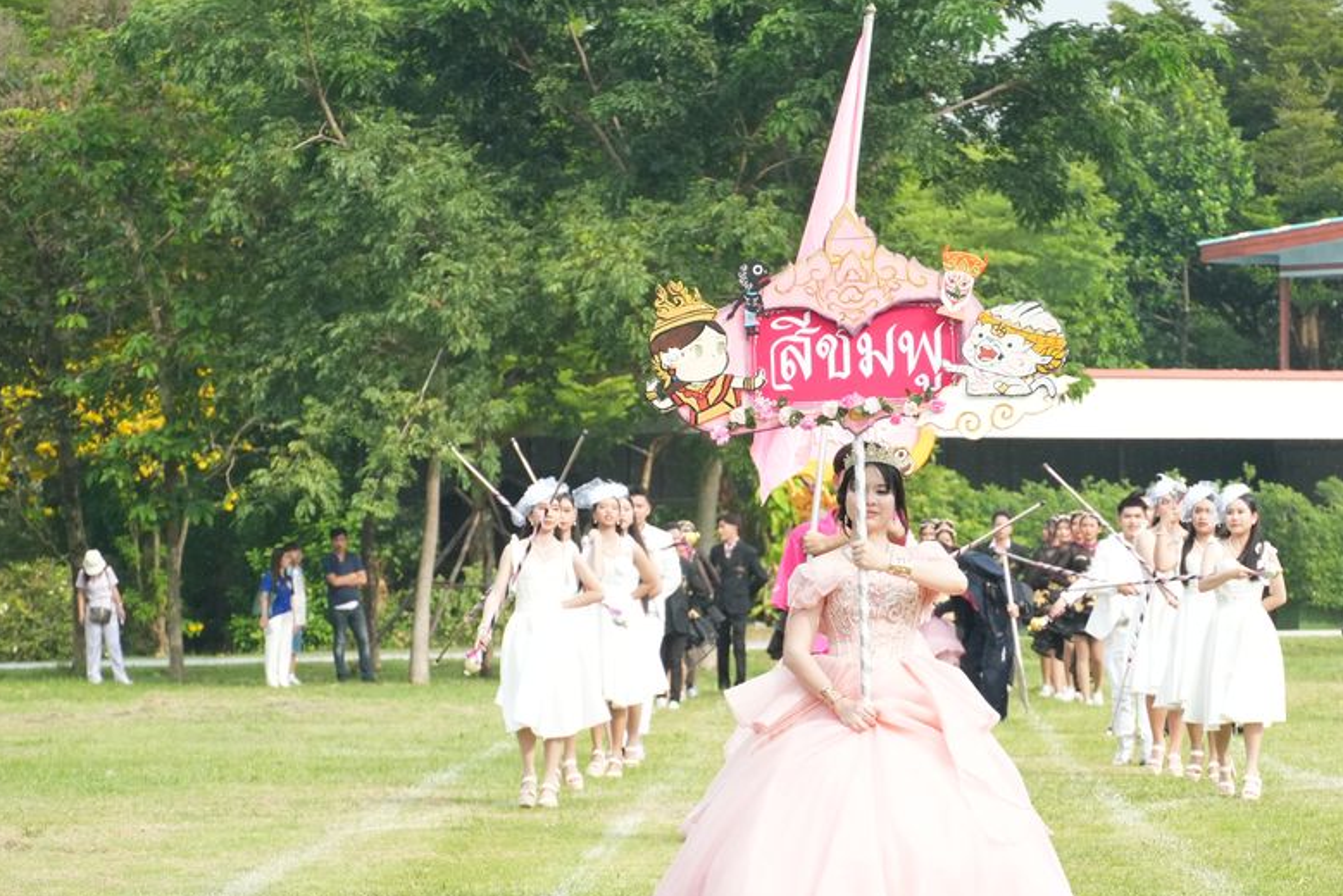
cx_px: 854
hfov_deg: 10.0
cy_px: 615
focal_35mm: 206
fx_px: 7677
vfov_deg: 6.7
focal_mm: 95
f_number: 5.6
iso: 1250
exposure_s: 1/1600
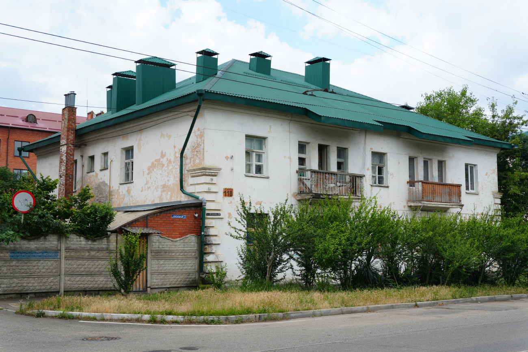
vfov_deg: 29.9
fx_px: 660
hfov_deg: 43.6
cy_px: 176
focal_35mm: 45
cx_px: 264
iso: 100
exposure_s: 1/100
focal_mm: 30
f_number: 9
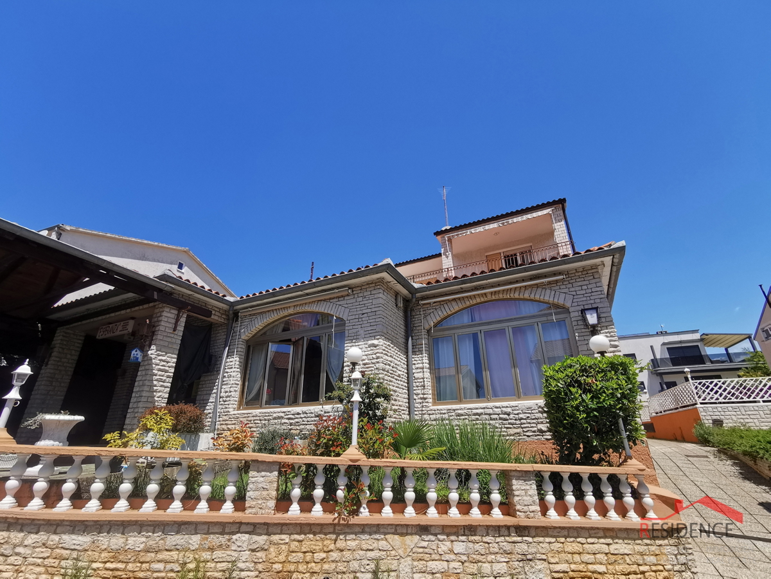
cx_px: 386
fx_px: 356
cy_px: 290
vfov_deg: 78.1
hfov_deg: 94.5
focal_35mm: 16
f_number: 2.2
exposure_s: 1/1138
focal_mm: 2.35
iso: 50
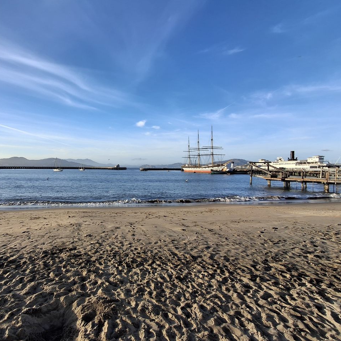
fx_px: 212
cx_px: 122
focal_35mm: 19
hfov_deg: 75.9
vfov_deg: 77.7
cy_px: 170
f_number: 2.2
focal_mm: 1.64
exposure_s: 1/814
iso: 40
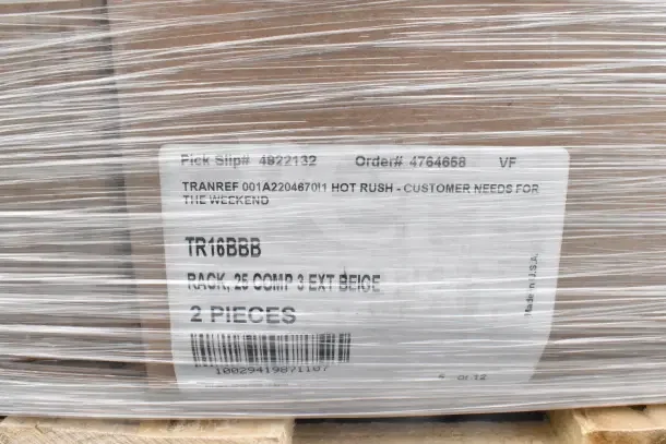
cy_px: 222
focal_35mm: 33
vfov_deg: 40.0
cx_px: 333
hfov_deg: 57.2
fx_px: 611
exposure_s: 1/1000
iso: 6400
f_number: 16
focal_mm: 22
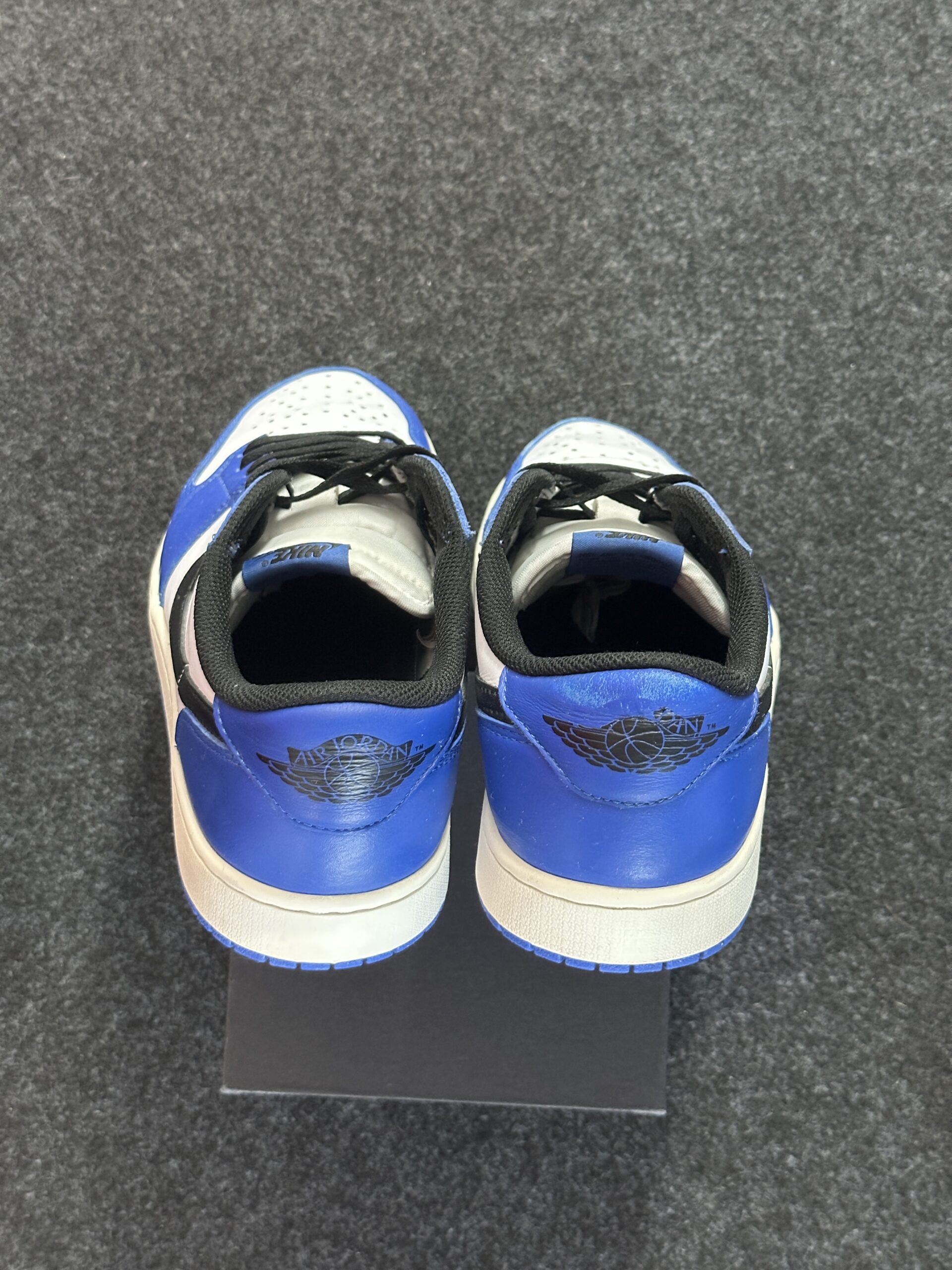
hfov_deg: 30.3
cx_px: 476
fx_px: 1760
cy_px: 635
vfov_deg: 39.7
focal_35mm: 48
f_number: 1.78
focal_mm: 6.86
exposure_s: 1/33
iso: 500
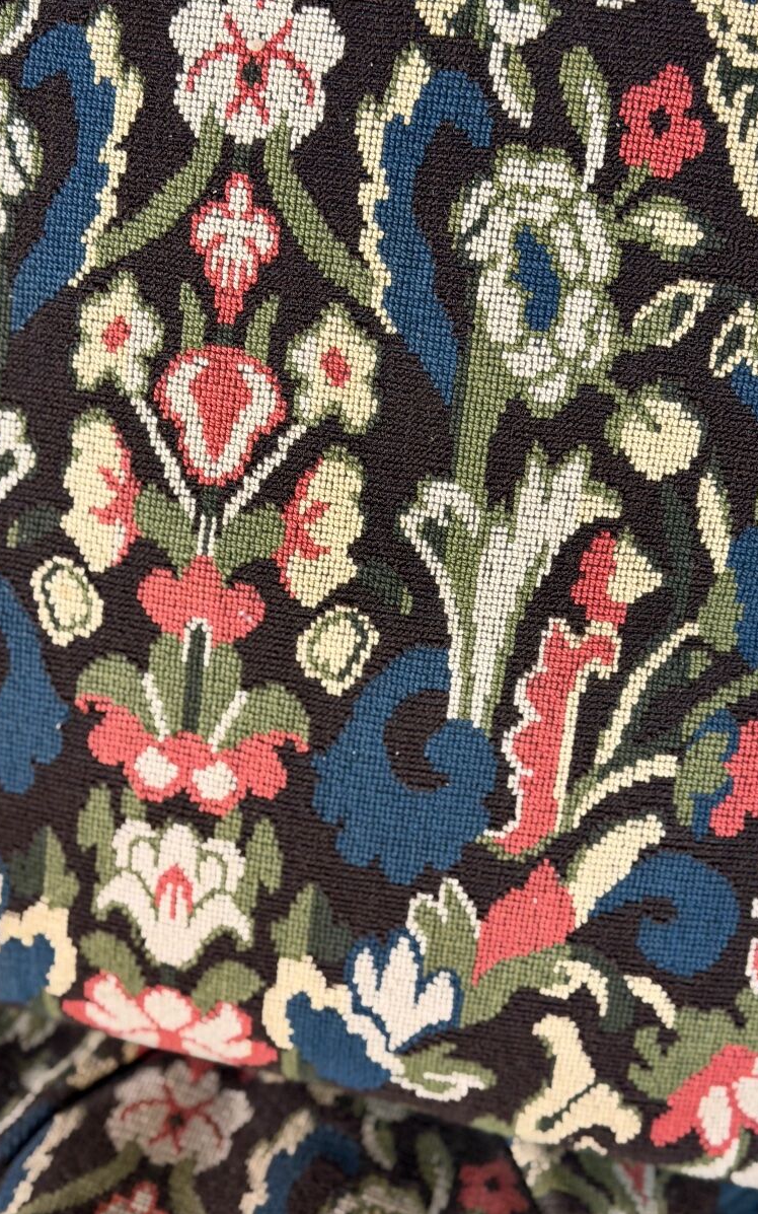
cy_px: 608
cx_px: 393
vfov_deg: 39.6
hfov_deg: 25.3
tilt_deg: -36.7
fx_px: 1686
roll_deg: +0.3
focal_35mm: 51
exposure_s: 1/33
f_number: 1.78
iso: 250
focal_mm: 6.76
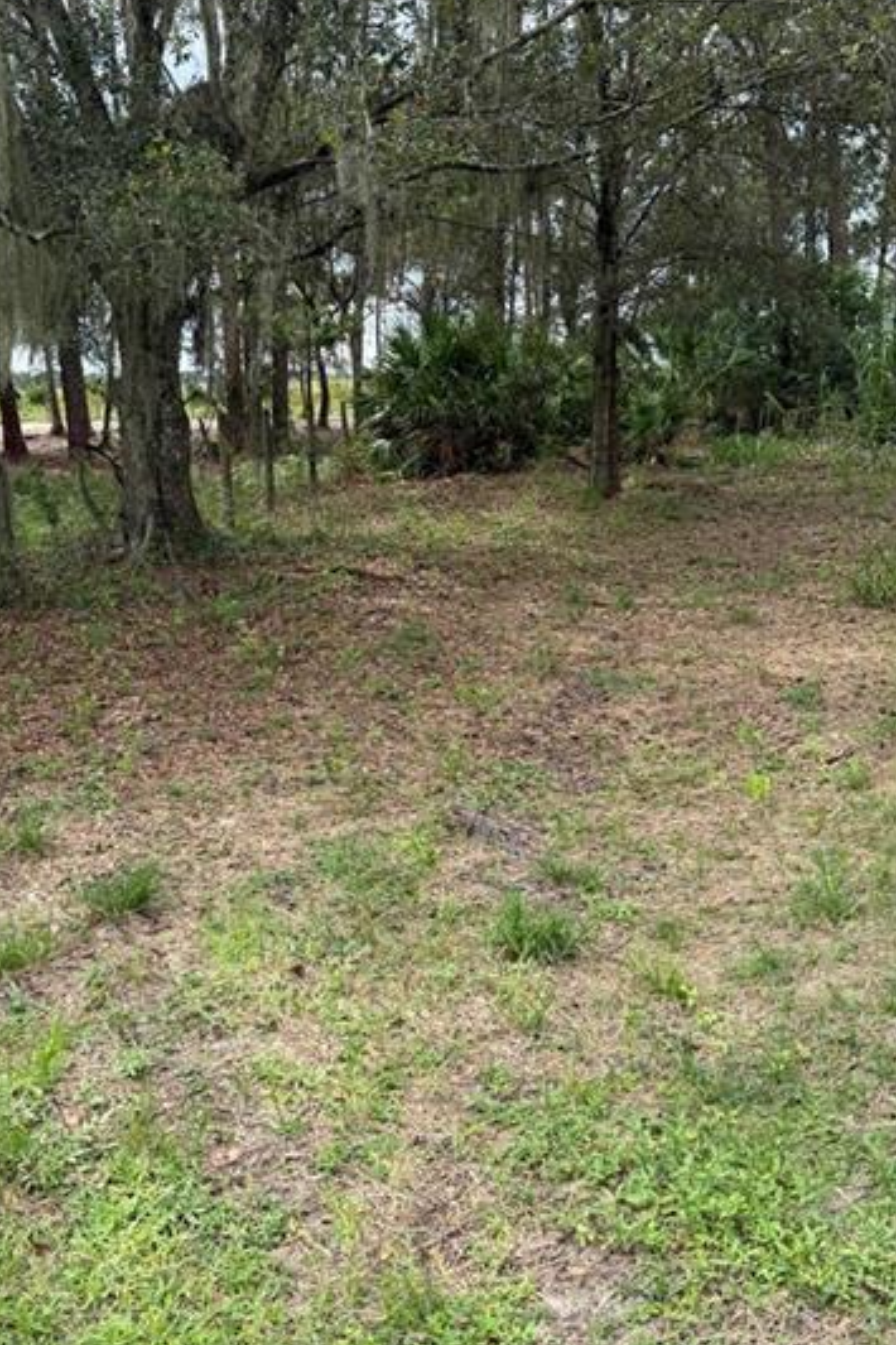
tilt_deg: -6.1
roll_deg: +0.3
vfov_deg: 52.9
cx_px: 454
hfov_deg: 36.8
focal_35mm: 36
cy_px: 568
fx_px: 1345
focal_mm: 6.76
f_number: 1.78
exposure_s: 1/1689
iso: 100
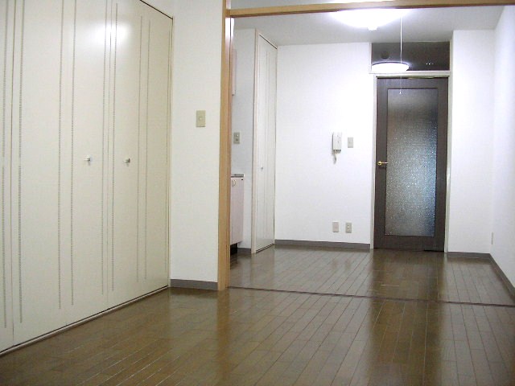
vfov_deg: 37.7
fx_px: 565
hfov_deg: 49.0
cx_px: 258
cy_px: 193
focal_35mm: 38
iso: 100
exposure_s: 1/30
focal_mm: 5.8
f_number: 2.9
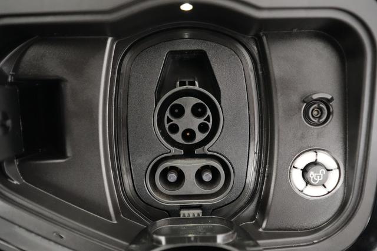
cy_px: 126
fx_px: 251
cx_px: 188
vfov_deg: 53.1
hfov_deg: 73.8
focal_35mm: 24
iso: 12800
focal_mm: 24
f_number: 2.8
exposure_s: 1/50
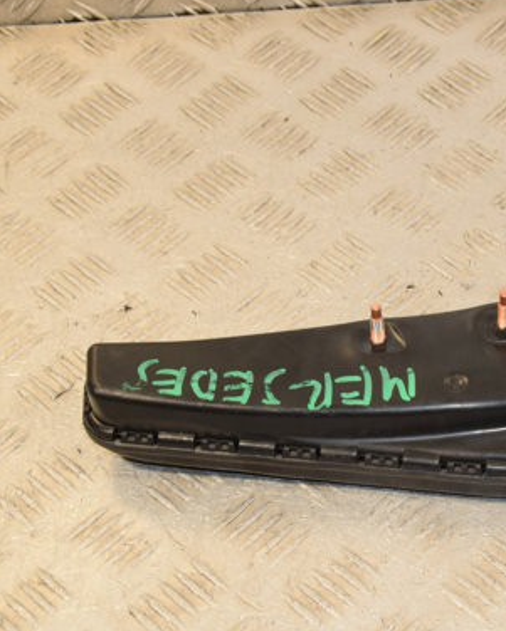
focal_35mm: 84
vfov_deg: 22.8
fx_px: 1568
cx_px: 456
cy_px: 346
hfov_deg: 18.0
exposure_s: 1/200
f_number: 7.1
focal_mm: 35
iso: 800
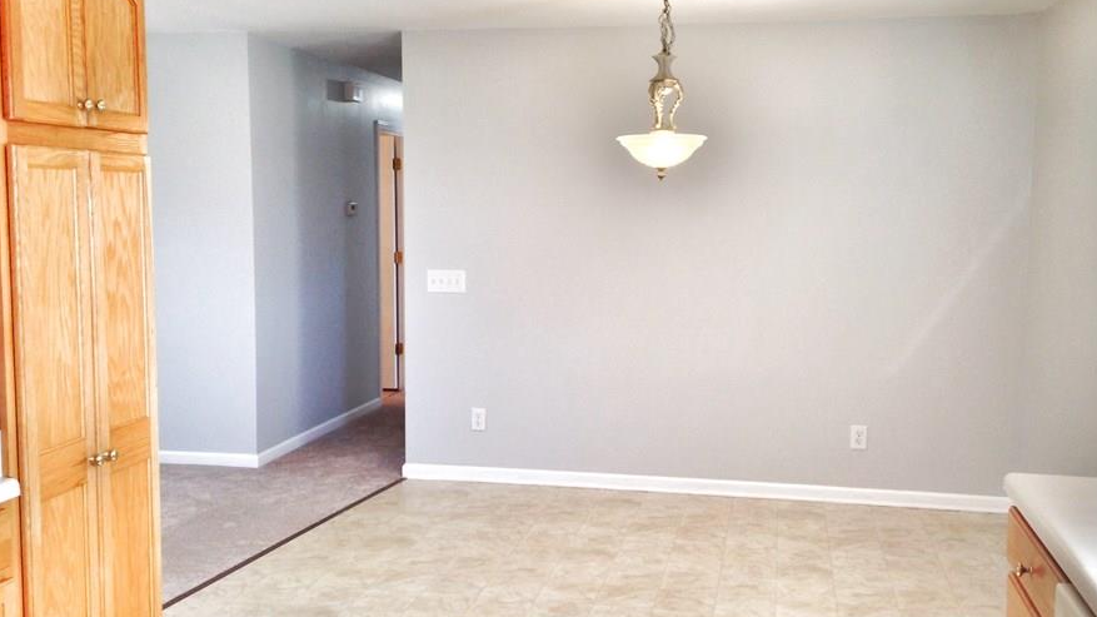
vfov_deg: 28.3
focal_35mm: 42
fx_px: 1222
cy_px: 327
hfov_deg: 48.4
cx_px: 568
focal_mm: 4.12
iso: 50
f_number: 2.4
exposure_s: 1/30
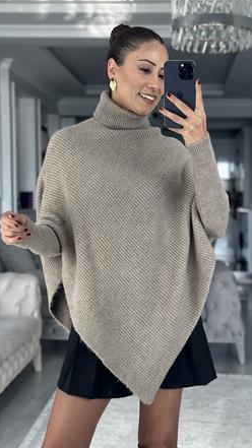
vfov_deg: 34.9
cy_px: 217
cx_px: 126
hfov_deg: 20.0
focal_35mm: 60
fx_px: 713
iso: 100
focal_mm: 6.86
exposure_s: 1/171
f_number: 1.78
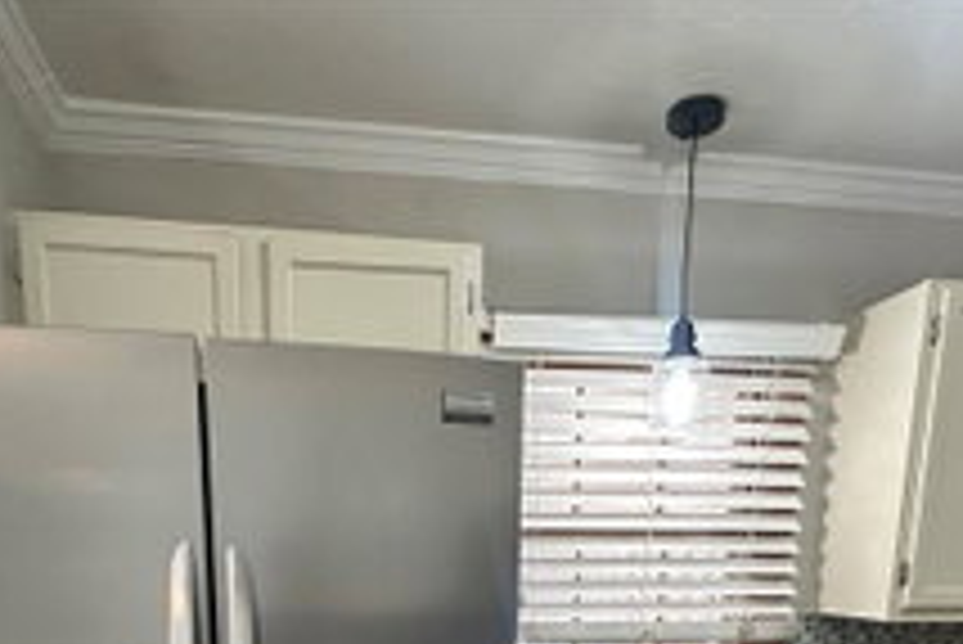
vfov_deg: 37.5
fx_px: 776
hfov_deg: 63.5
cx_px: 434
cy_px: 712
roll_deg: -0.8
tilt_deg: -10.3
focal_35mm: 29
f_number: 2.2
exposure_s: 1/120
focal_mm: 2.22
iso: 250
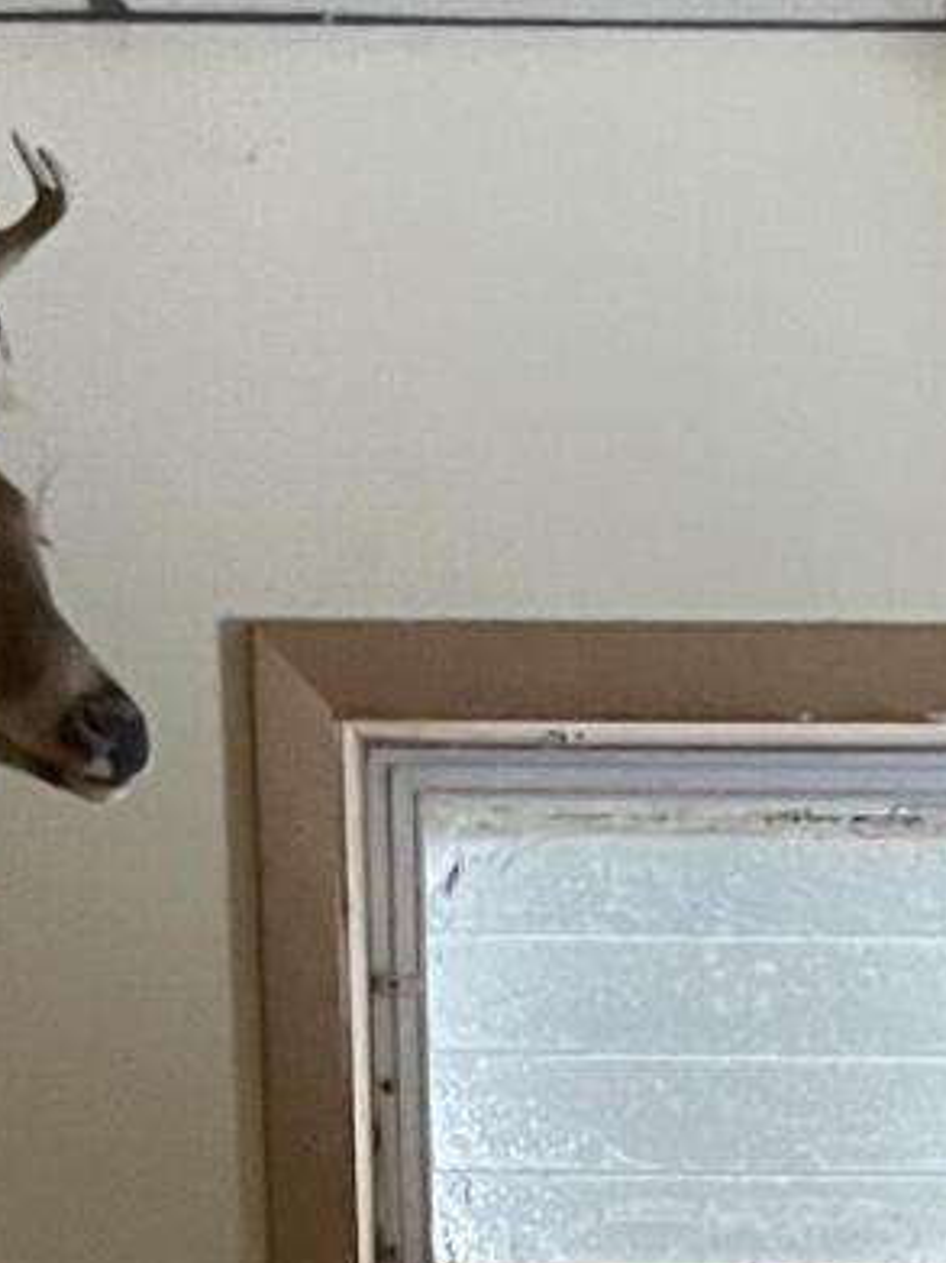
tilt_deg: -11.9
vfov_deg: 12.7
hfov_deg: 11.0
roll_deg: -0.7
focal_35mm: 133
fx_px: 4849
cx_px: 1085
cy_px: 2629
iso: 500
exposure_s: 1/54
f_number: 1.6
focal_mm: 4.2
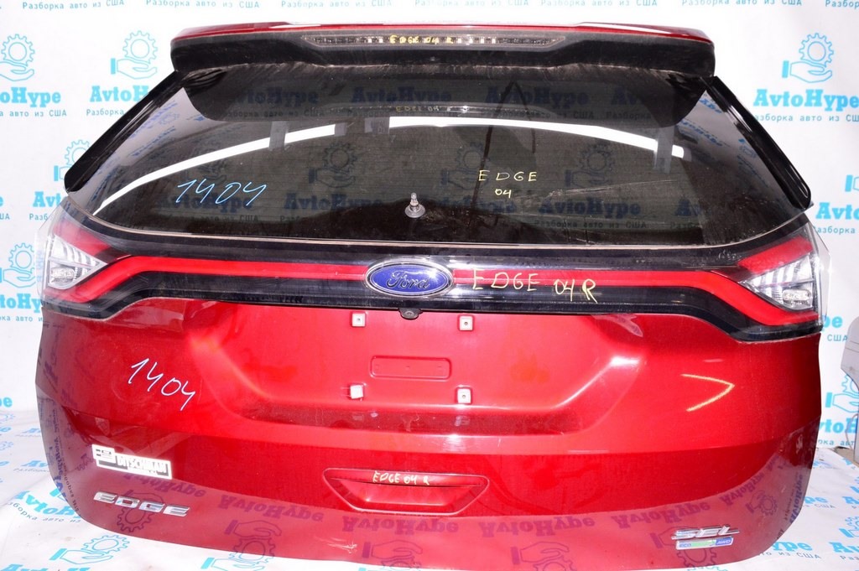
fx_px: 644
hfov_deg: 67.4
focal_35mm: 27
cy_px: 286
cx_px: 430
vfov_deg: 47.9
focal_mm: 18
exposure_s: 1/200
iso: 1600
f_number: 8
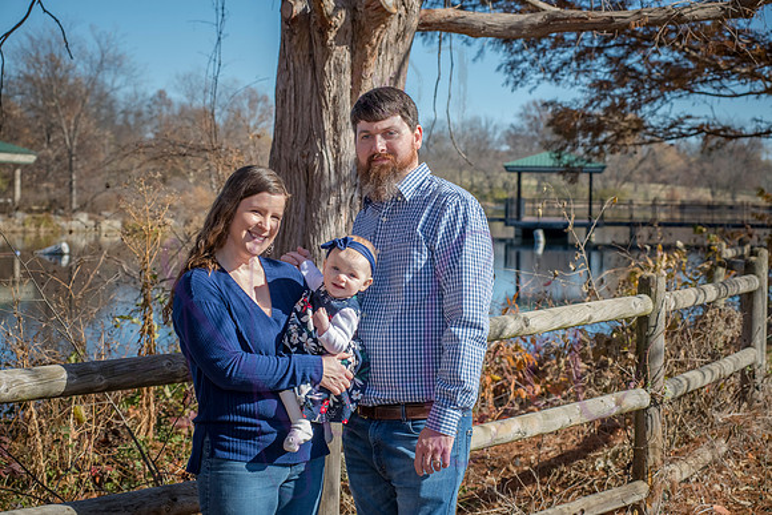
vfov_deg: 17.1
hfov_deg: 25.4
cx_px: 386
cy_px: 258
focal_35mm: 80
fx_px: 1716
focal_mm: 80
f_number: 8
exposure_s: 1/500
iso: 400
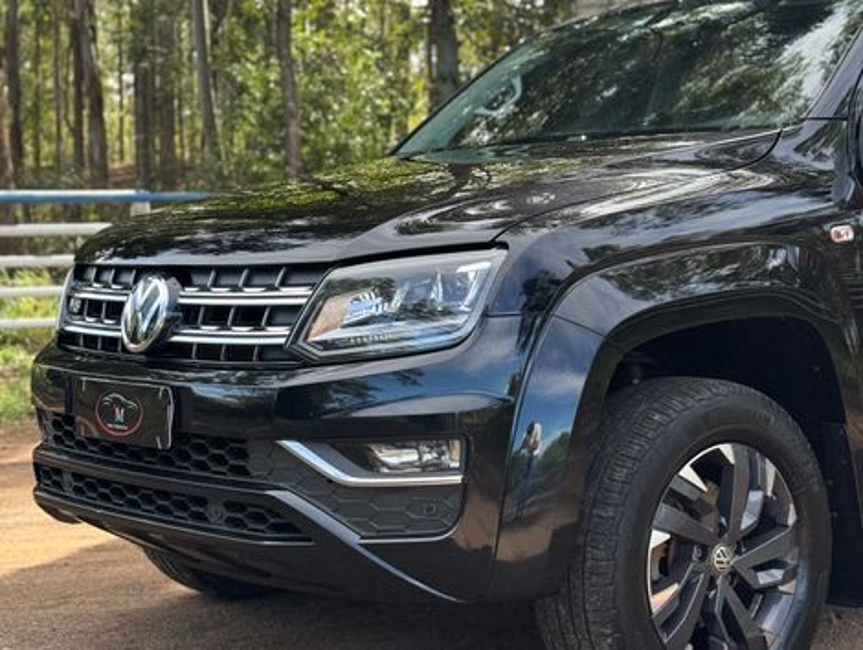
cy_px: 325
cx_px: 432
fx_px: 1199
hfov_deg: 39.6
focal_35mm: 48
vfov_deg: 30.3
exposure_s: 1/747
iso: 80
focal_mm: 6.76
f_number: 1.78
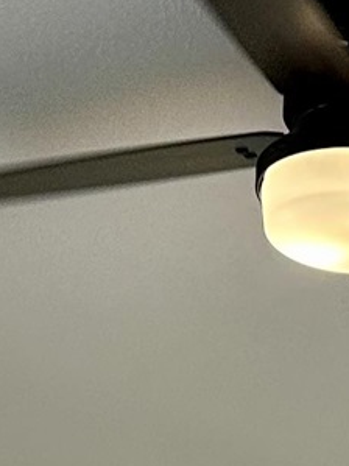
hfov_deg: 7.8
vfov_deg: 8.5
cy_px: 1509
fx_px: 2489
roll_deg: -0.9
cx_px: 570
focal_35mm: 185
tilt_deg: -2.8
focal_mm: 6.86
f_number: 1.78
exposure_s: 1/200
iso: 80
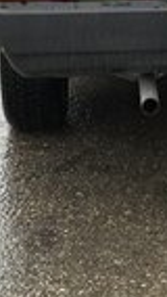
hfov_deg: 8.2
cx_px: 217
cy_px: -62
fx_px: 1156
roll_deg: -1.3
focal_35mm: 147
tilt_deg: -11.4
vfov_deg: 14.2
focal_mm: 4.15
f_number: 2.2
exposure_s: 1/102
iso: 25
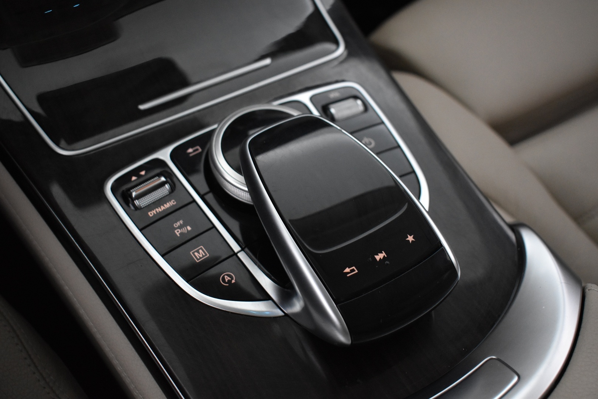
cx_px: 299
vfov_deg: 33.0
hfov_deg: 47.9
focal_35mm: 40
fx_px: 673
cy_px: 200
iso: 2500
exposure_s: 1/40
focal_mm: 27
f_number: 4
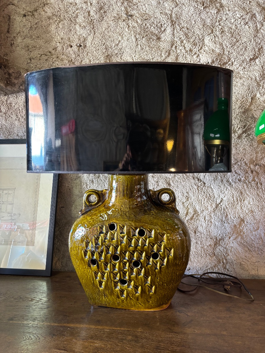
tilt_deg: -2.6
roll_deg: +0.1
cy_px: 176
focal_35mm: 26
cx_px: 132
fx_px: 265
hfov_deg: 53.1
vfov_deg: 67.3
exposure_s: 1/50
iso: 320
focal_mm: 5.96
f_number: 1.6
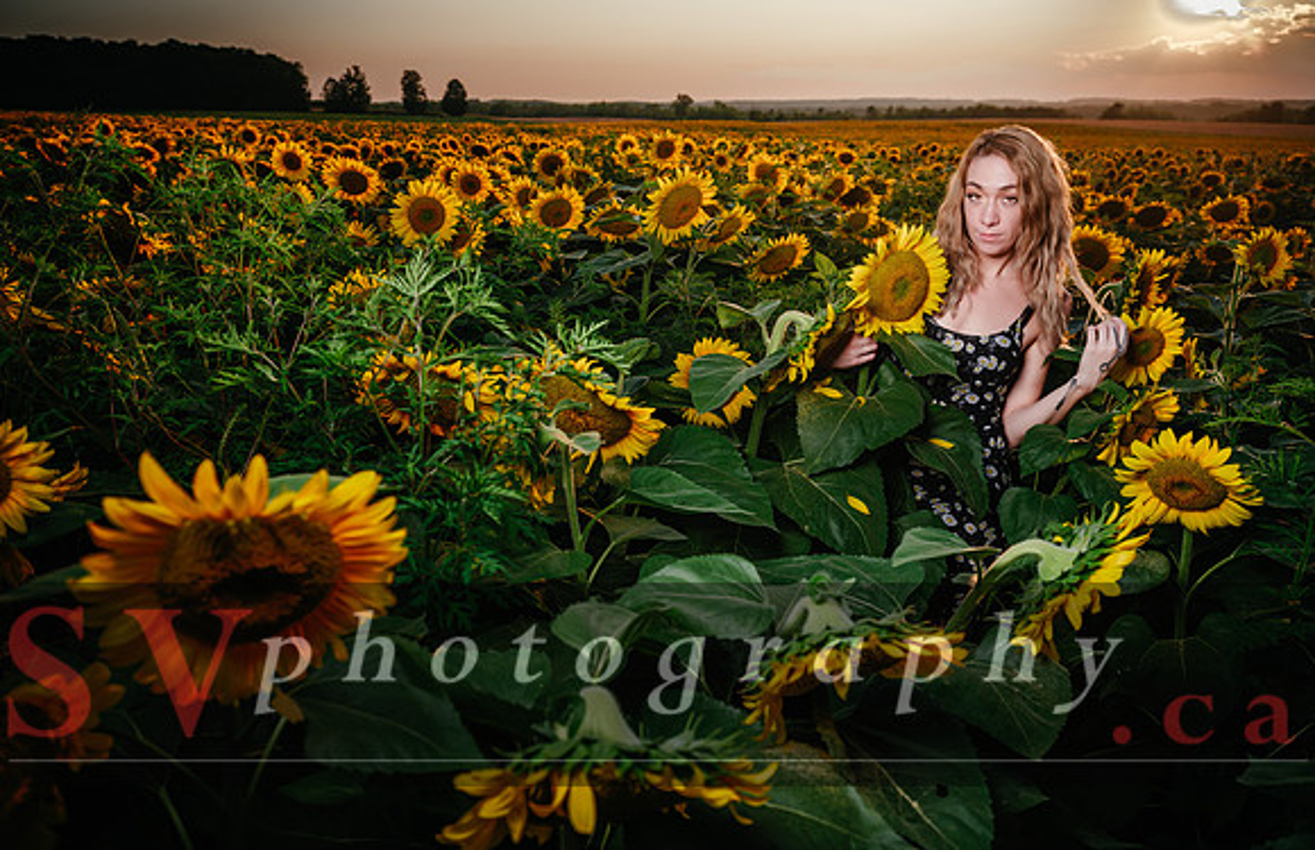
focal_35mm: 29
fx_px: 1039
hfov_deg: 64.7
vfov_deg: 44.5
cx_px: 658
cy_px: 425
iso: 50
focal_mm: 33.8
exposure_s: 1/125
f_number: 5.6
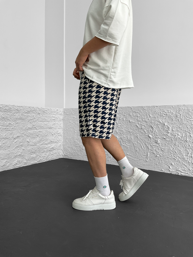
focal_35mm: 29
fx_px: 216
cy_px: 128
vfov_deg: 61.7
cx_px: 96
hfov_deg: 48.2
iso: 20
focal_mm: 3
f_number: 1.8
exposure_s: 1/120
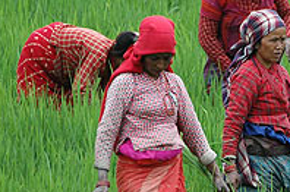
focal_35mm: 581
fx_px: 4669
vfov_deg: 2.4
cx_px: 217
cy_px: 90
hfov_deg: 3.6
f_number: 5
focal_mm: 170
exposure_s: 1/400
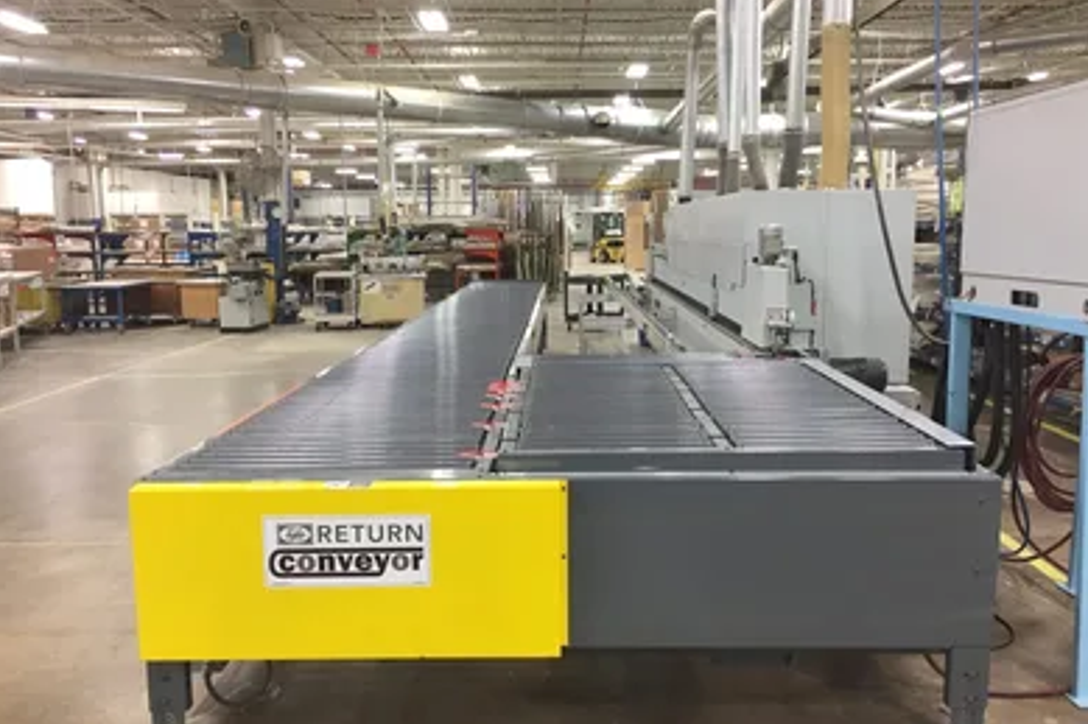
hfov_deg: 60.3
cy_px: 363
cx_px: 554
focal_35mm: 31
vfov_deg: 42.3
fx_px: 936
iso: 64
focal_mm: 4.15
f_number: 2.2
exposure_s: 1/30
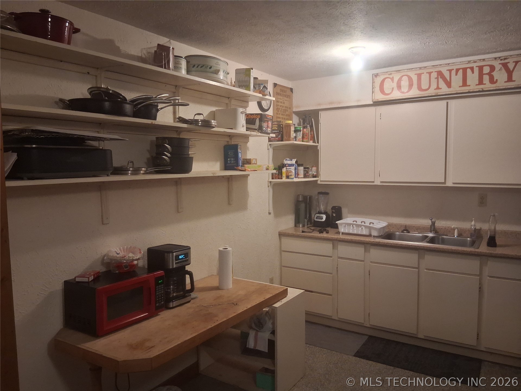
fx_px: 391
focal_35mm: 26
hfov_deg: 67.3
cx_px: 260
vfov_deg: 53.1
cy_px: 196
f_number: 1.8
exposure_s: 1/50
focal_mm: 3.98
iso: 400
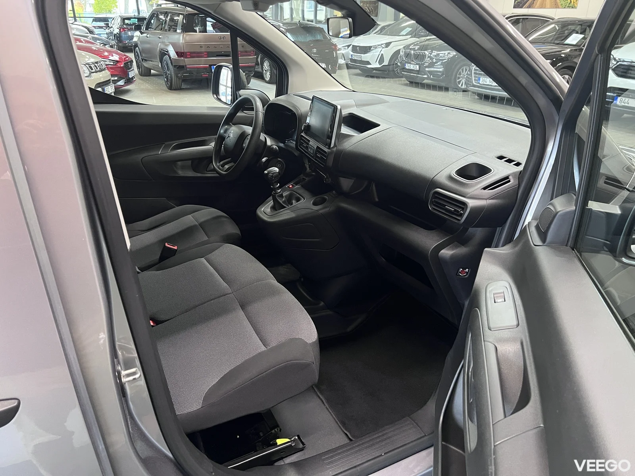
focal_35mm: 26
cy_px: 238
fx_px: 477
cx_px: 318
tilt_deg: -25.2
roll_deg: -0.7
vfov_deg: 53.1
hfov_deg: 67.3
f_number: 1.5
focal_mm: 5.7
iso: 500
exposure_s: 1/60
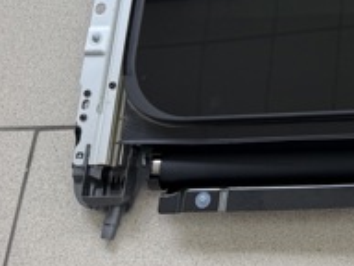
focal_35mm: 80
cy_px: -122
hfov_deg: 21.3
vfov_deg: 16.9
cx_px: 500
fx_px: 818
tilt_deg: -59.8
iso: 125
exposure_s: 1/121
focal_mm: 6.76
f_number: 1.78
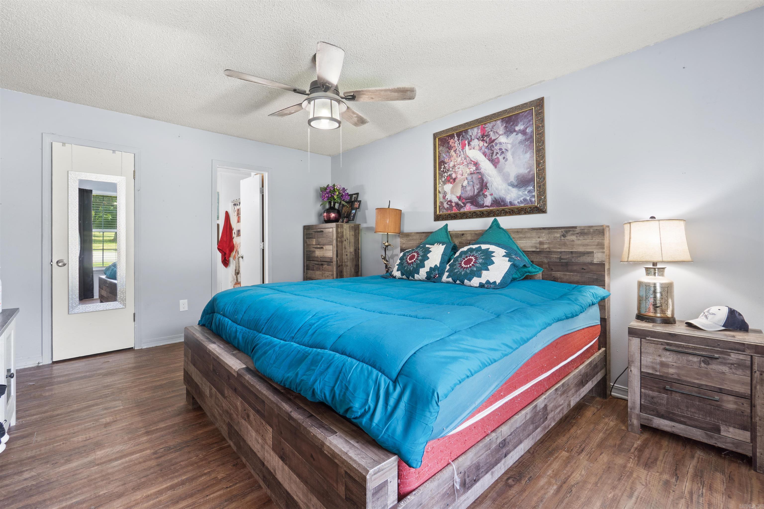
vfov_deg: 77.3
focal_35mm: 15
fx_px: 318
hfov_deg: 100.4
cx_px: 382
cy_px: 254
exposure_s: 2.5
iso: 100
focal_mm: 10
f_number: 9
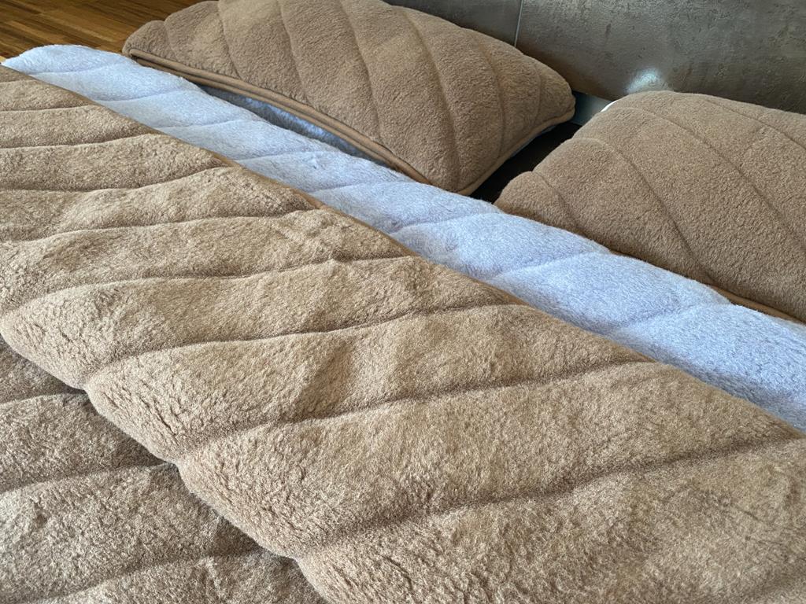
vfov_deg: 53.1
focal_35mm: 26
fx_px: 605
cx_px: 403
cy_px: 302
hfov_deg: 67.3
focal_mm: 4.25
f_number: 1.8
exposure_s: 1/60
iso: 160
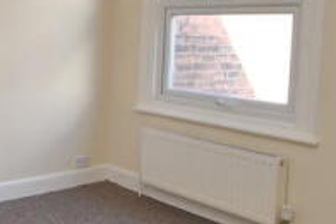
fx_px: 467
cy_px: 64
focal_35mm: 50
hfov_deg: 36.5
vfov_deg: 26.8
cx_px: 20
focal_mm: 10
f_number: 4
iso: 200
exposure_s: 1/60
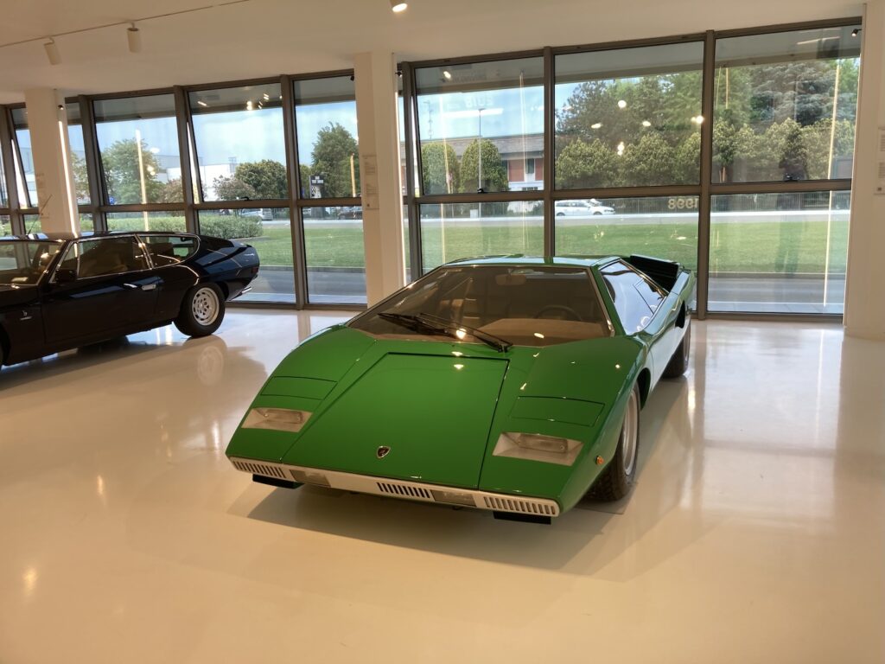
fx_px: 716
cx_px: 442
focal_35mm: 28
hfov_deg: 63.4
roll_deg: +1.6
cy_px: 332
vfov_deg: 49.7
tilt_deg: -10.6
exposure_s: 1/106
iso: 20
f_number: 1.8
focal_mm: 3.99
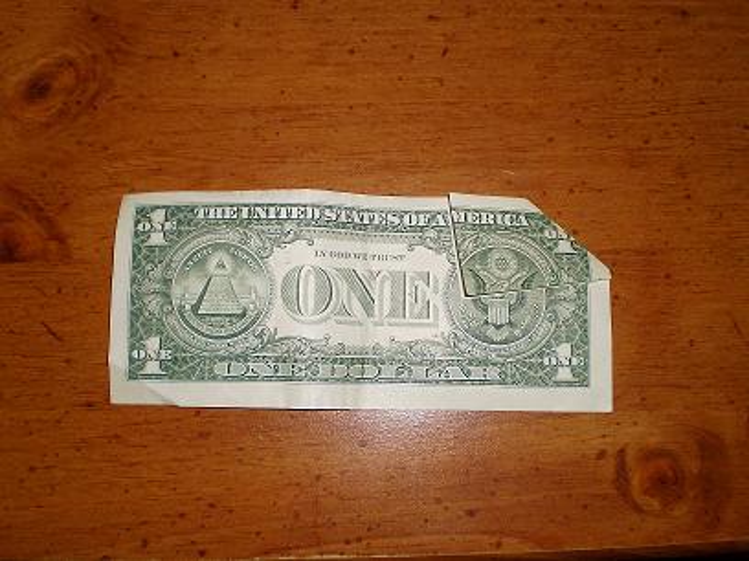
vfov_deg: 39.7
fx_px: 779
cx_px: 374
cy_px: 280
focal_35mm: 36
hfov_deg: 51.4
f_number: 3.1
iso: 125
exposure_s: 1/30
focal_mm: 6.3
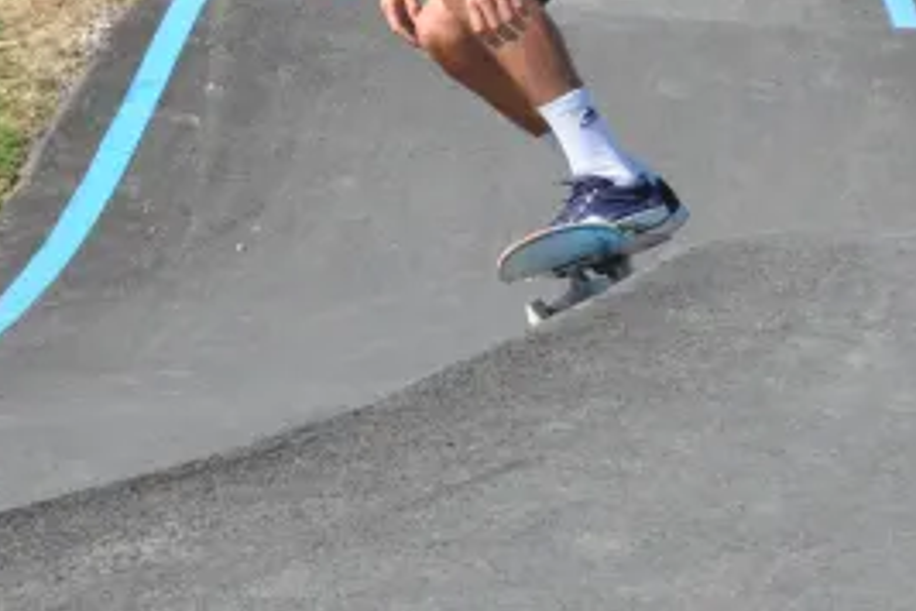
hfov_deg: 11.7
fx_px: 4452
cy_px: 33
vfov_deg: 7.8
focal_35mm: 175
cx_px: 209
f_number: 13
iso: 800
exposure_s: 1/640
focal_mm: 52
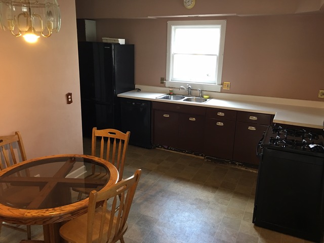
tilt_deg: -14.8
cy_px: 122
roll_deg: -0.9
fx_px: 271
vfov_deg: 48.2
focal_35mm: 29
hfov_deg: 61.7
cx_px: 162
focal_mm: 4.15
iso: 64
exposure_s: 1/15
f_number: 2.2
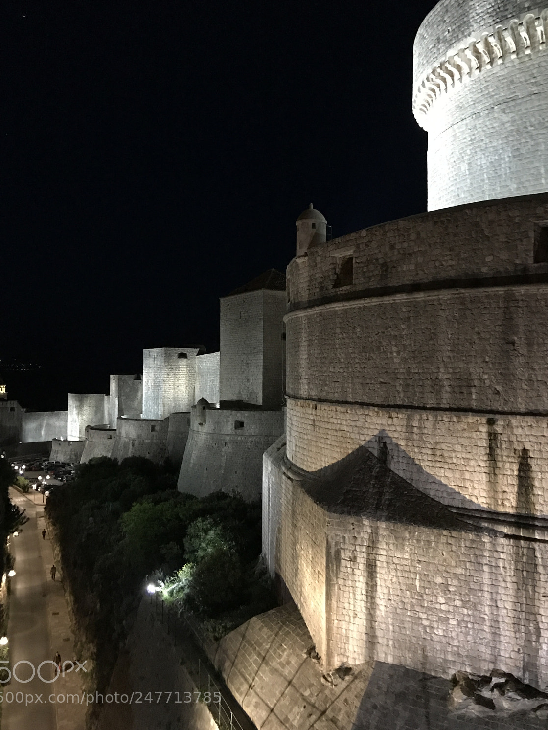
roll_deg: -0.9
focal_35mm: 30
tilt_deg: +4.6
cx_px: 259
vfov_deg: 59.9
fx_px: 633
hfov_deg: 46.8
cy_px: 345
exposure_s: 1/5
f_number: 1.8
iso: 80
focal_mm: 3.99
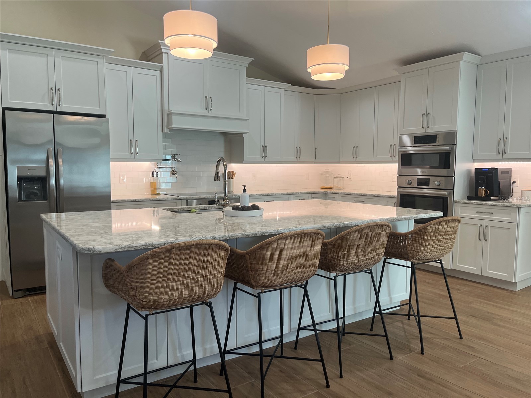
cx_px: 266
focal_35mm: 26
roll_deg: +0.3
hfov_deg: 67.3
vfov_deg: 53.1
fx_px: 399
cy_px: 199
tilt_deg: -5.0
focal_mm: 5.1
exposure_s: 1/120
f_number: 1.6
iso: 80
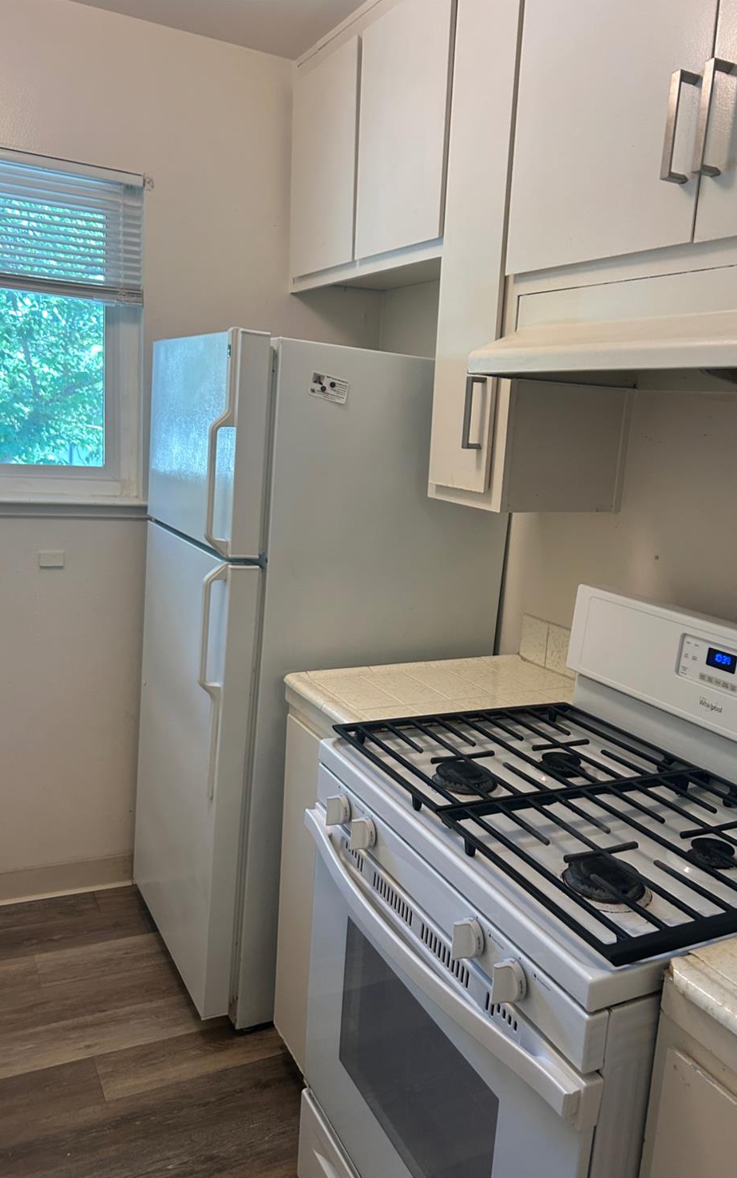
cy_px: 597
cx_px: 407
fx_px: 899
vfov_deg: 66.5
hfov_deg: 44.5
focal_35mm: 28
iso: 200
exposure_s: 1/60
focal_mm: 5.7
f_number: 1.5
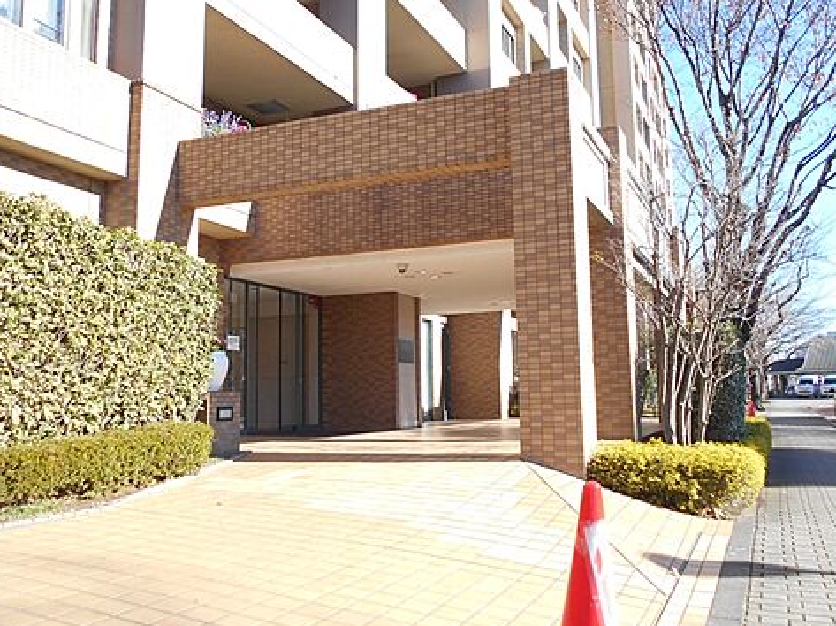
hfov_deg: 55.4
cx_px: 424
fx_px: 796
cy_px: 282
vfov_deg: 42.8
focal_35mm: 33
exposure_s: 1/250
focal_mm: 4.6
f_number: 3.2
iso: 80
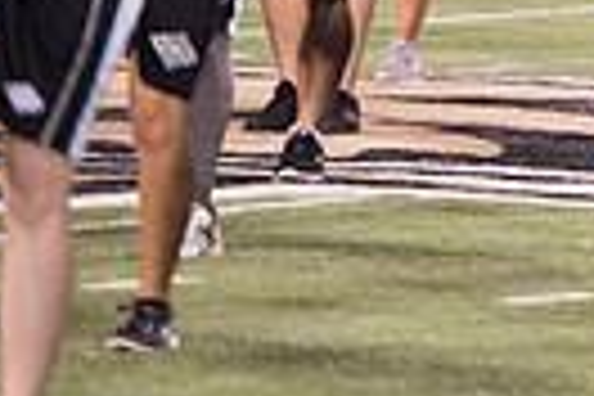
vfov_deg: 1.7
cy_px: -241
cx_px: 1170
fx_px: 13397
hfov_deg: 2.5
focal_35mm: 812
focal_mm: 185
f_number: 2.8
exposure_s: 1/320
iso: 1000
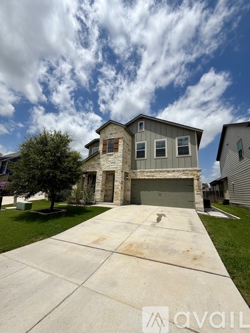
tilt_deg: +11.6
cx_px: 125
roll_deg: -3.1
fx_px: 135
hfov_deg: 85.7
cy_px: 166
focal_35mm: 14
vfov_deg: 102.1
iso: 20
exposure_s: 1/2410
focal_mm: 2.22
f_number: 2.2
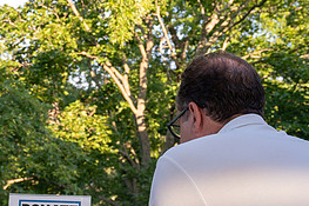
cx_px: 29
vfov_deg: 18.1
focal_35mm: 73
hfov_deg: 26.8
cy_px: 213
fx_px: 626
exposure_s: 1/200
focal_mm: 28.5
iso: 400
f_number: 5
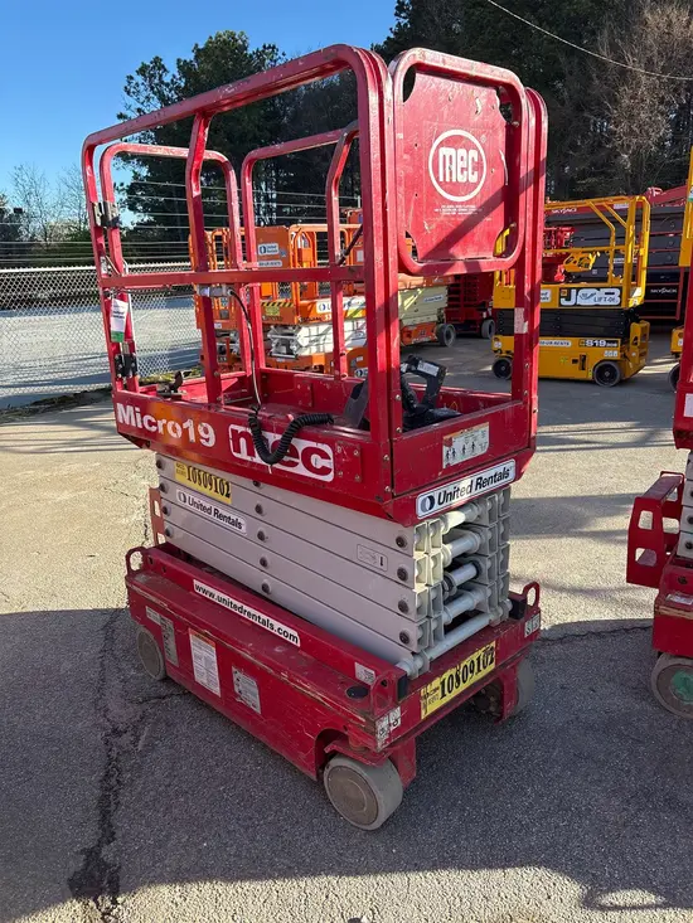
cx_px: 346
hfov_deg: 53.1
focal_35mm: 26
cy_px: 462
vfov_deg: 67.3
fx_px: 694
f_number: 1.6
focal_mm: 5.96
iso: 64
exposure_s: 1/1217
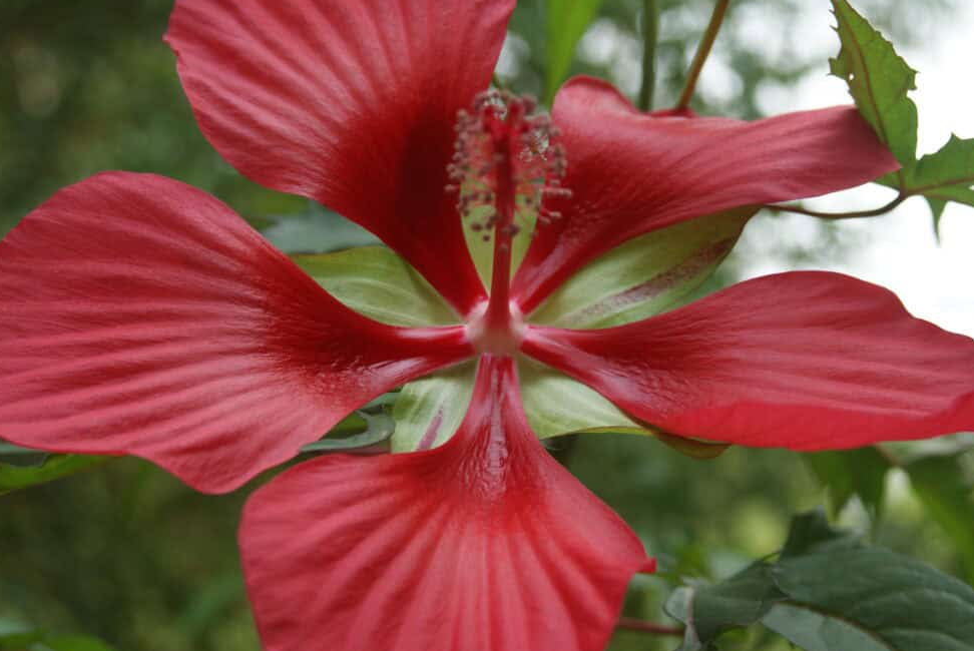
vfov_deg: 17.3
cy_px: 335
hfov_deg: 25.6
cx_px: 475
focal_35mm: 79
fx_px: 2139
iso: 100
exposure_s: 1/100
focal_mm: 50
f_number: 5.6
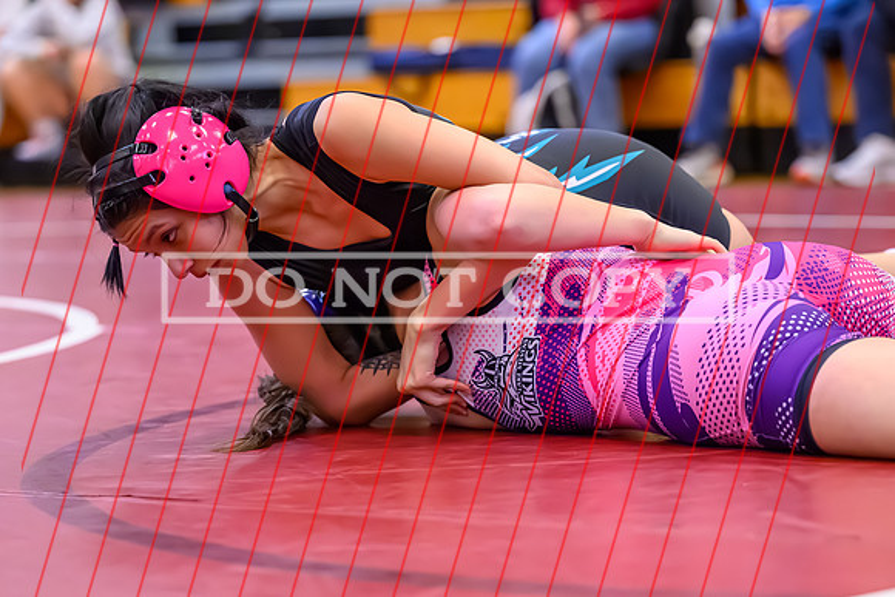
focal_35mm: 125
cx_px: 485
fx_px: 3118
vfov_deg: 10.9
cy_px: 363
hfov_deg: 16.3
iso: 10000
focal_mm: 100
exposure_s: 1/640
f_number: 2.8
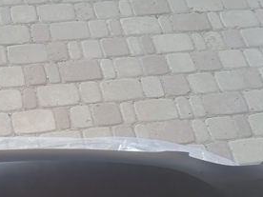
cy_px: 205
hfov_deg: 28.5
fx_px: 494
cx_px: 21
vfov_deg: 21.6
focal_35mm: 65
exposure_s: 1/845
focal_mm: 3.43
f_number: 2.2
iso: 100
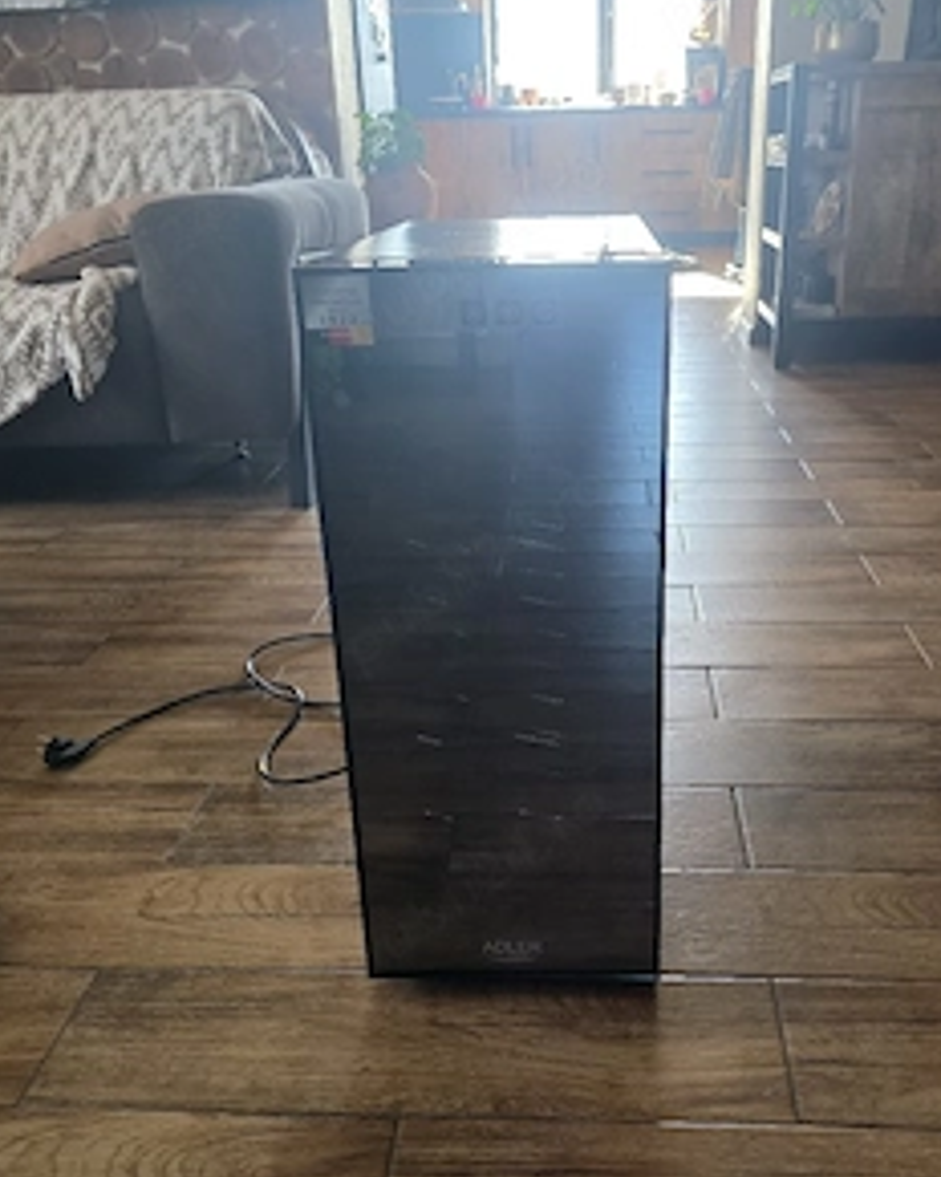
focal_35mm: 31
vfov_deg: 57.2
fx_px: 1079
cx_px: 556
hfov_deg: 46.9
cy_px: 617
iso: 400
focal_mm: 6.3
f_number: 1.7
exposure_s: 1/101
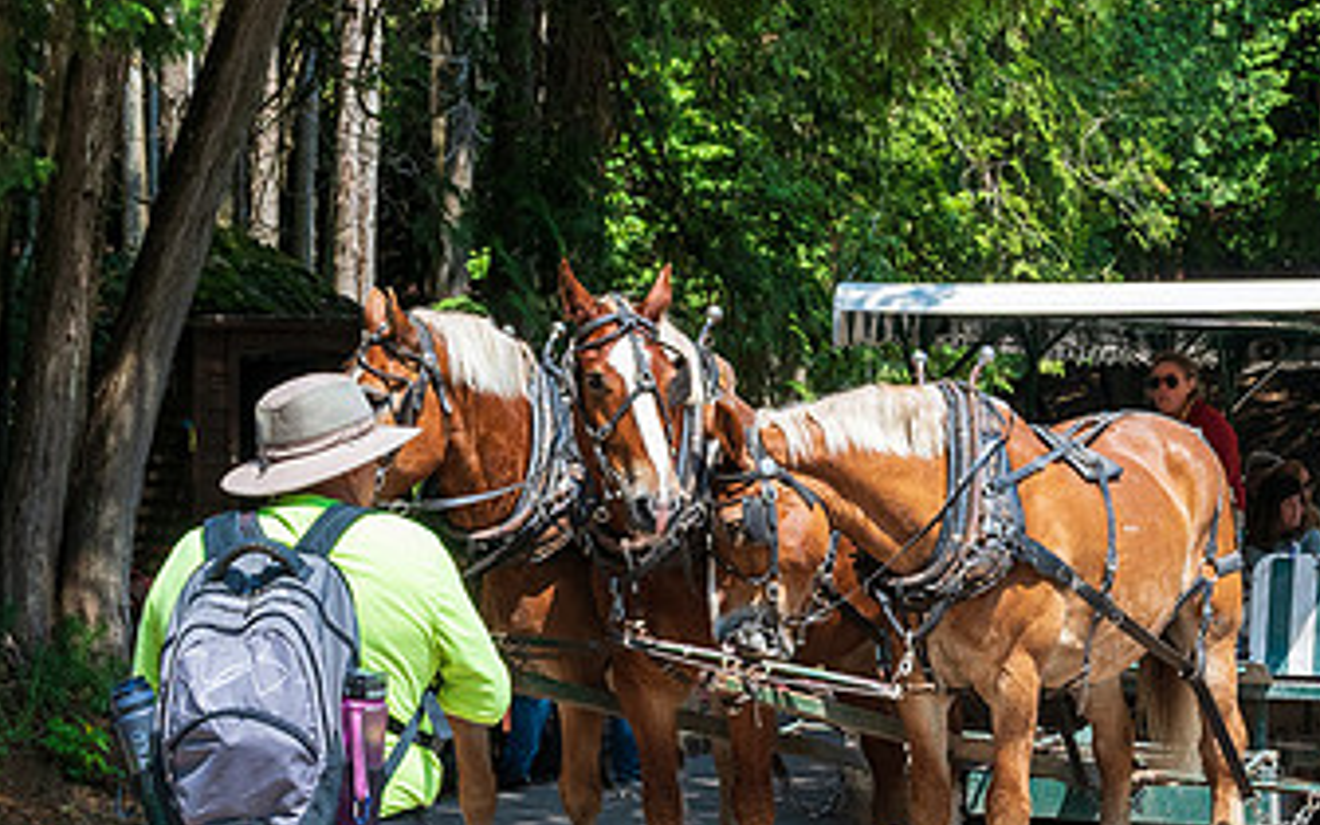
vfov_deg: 13.5
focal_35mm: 97
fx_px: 3490
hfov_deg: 21.3
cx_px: 908
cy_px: 578
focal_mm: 24
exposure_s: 1/500
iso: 280
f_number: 8
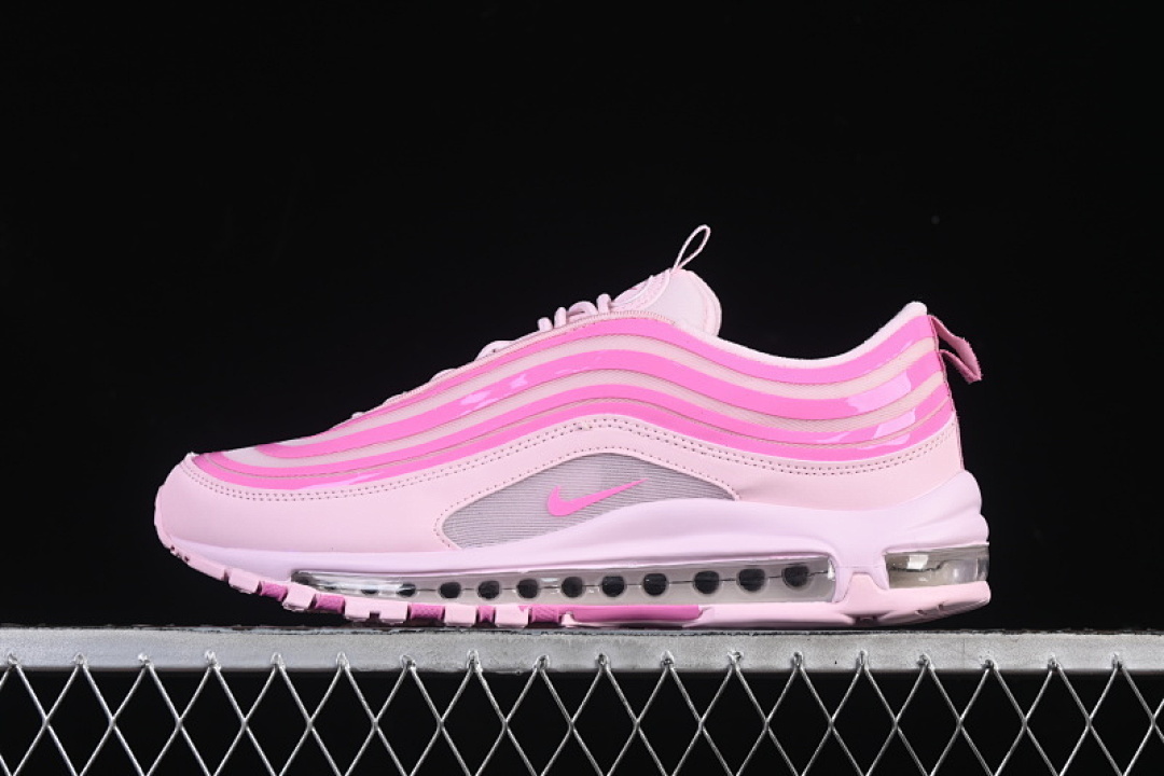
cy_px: 388
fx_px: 2425
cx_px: 582
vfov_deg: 18.2
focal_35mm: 75
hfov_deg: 27.0
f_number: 8
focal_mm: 50
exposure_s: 1/80
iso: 160
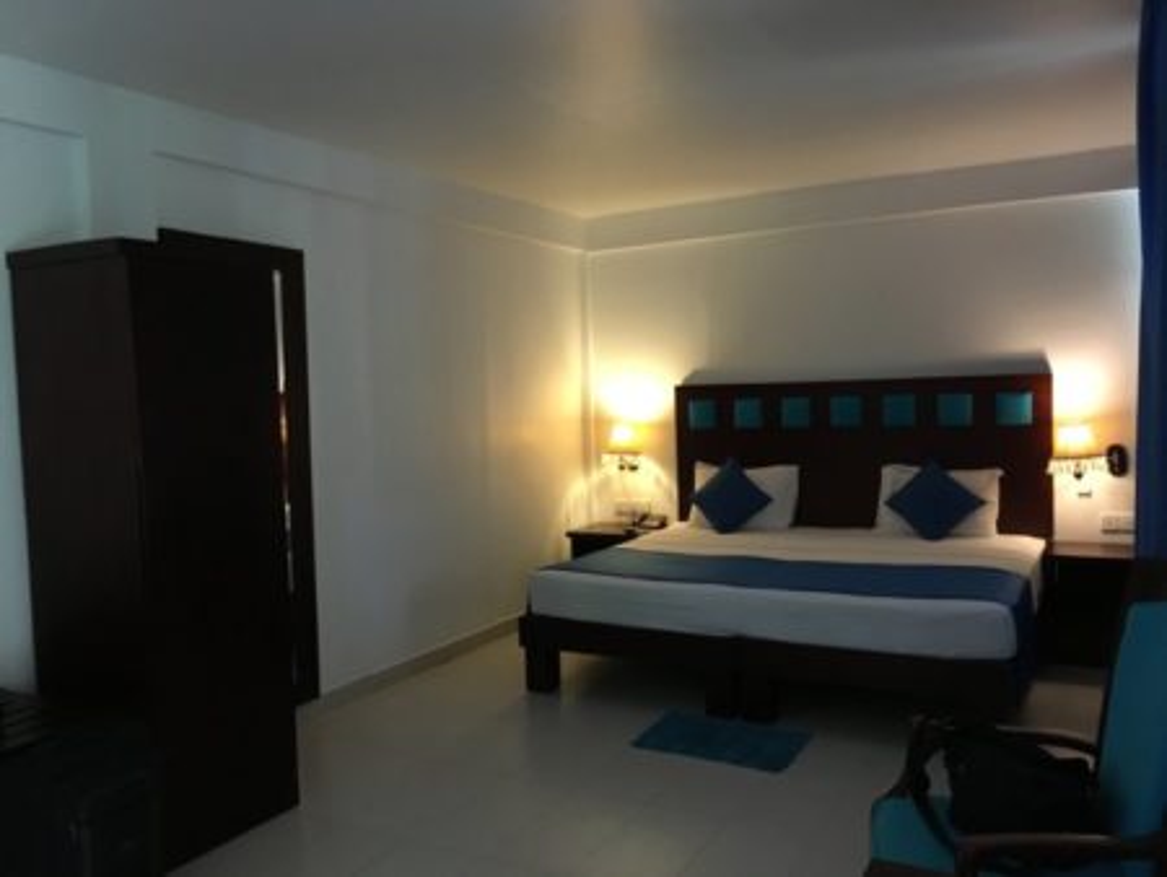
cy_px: 438
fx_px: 978
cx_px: 584
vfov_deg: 48.3
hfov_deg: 61.6
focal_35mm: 29
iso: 200
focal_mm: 4.15
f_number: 2.2
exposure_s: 1/25
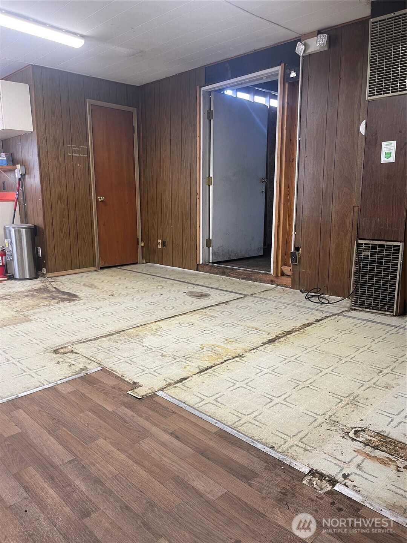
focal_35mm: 25
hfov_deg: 54.9
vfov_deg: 69.4
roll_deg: +0.3
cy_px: 272
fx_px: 392
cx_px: 204
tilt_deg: -9.7
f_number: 1.6
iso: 80
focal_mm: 5.1
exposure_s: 1/60
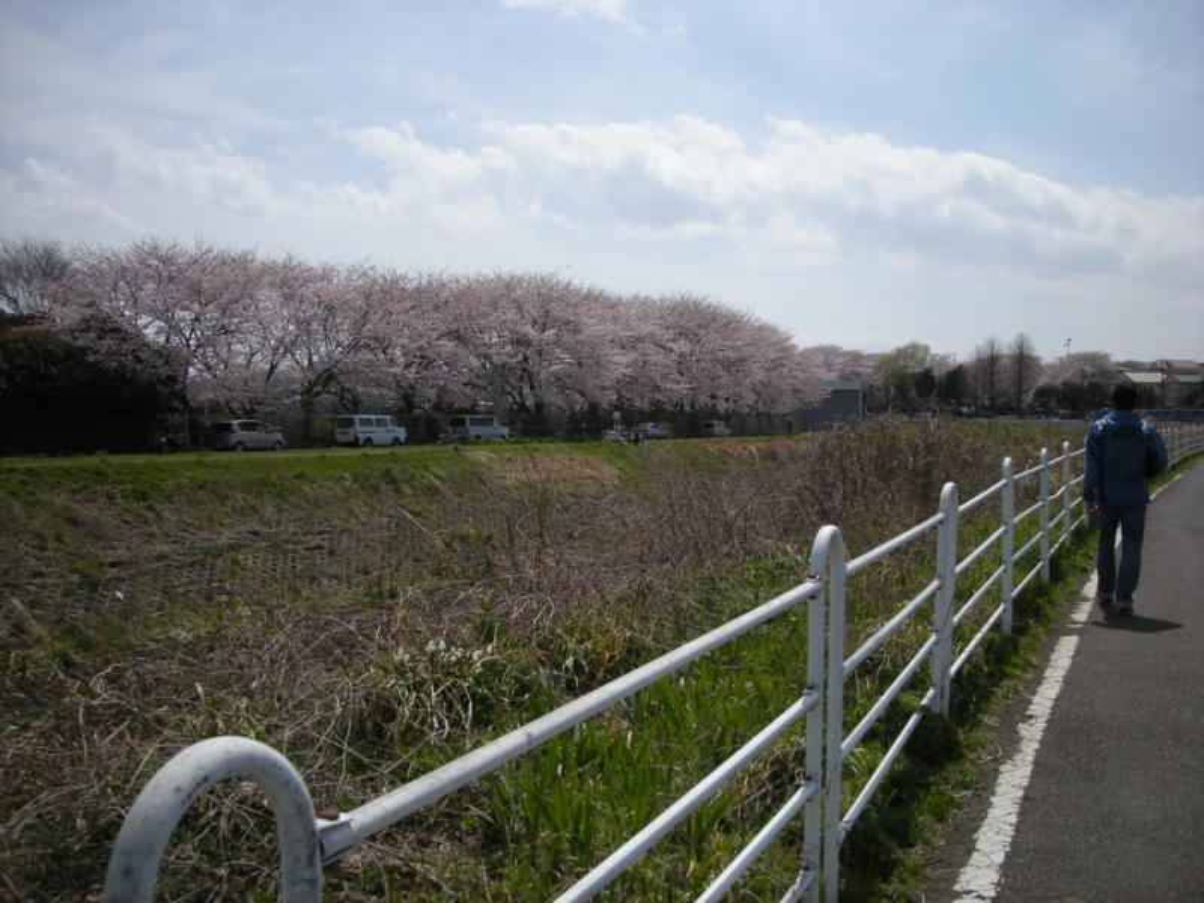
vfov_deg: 40.7
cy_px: 452
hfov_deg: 52.6
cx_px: 602
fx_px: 1217
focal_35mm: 35
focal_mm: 5.7
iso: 64
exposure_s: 1/520
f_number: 5.7
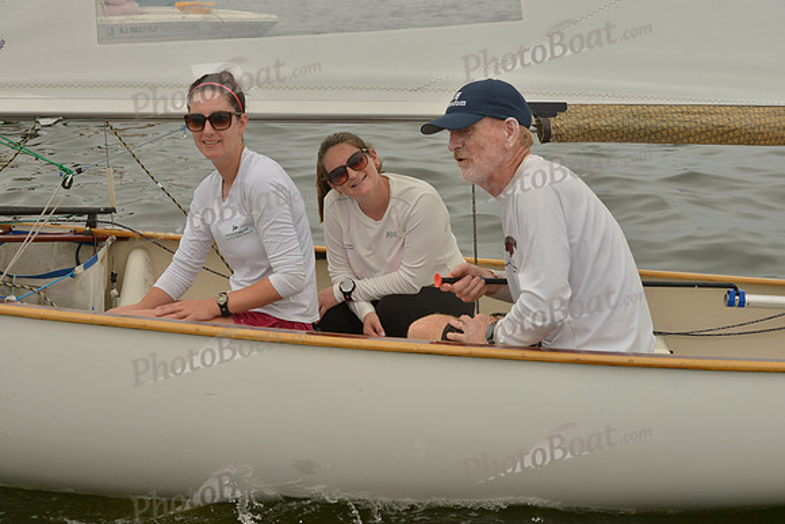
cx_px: 392
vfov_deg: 19.5
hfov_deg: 28.8
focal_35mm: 70
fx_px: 1527
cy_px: 262
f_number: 9
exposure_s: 1/1250
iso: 400
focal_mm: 70
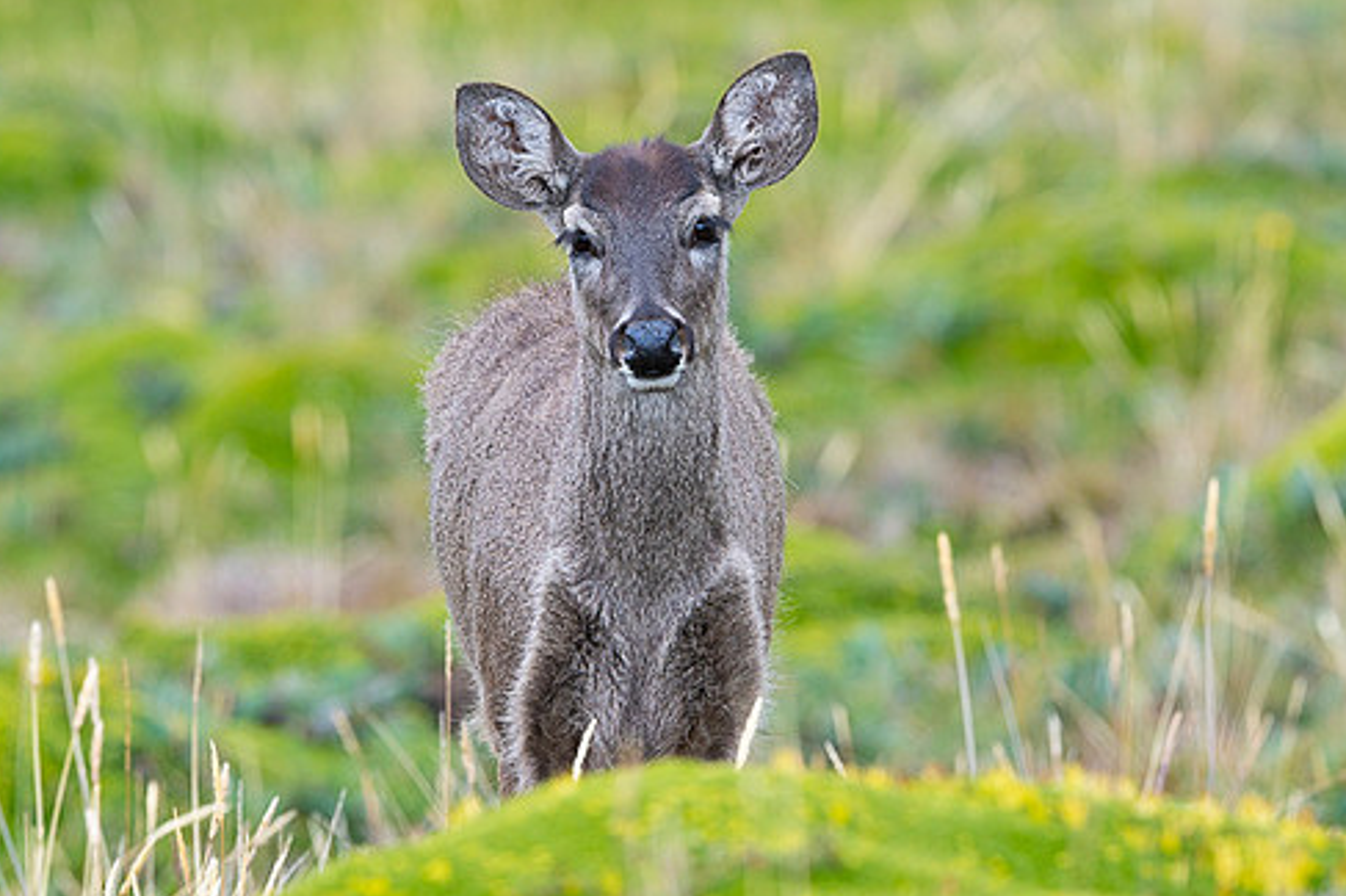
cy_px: 395
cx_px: 760
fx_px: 22231
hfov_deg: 3.5
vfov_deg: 2.3
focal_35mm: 595
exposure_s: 1/320
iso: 320
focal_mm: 500
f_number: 8
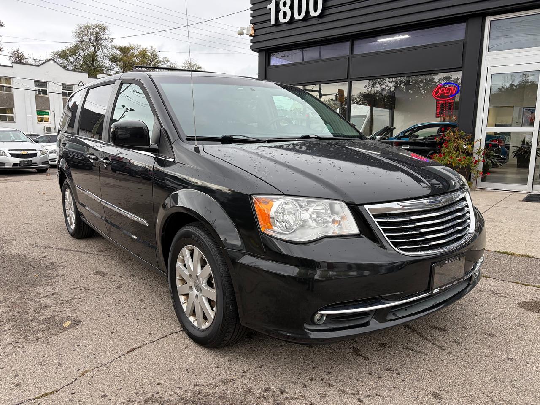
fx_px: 406
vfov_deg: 53.1
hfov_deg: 67.3
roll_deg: +0.2
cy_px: 202
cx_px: 270
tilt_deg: -9.1
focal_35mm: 26
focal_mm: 5.96
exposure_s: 1/152
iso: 64
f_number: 1.6
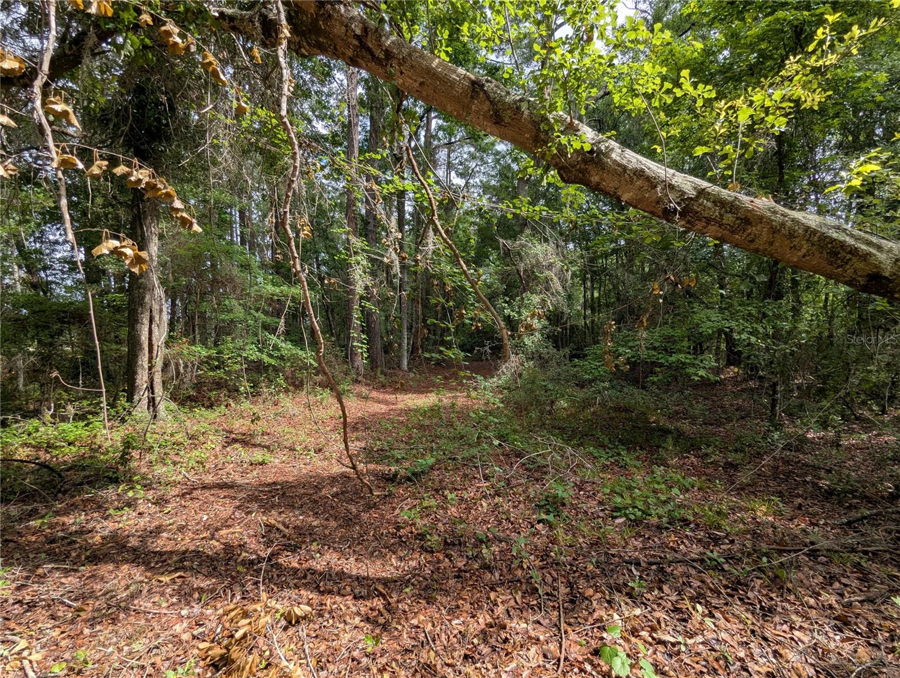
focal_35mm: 16
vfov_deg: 78.2
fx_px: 417
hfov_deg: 94.4
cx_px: 450
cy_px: 339
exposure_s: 1/495
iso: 43
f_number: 2.2
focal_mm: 2.35
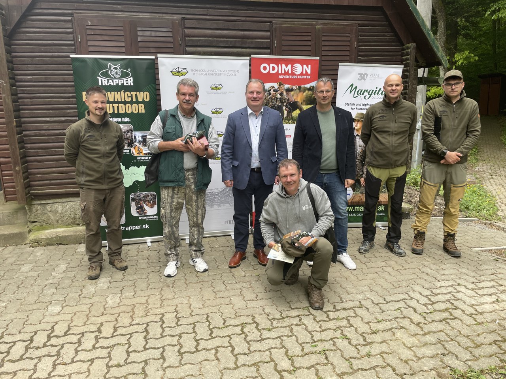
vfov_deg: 53.1
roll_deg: +1.1
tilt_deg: -12.2
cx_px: 253
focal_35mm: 26
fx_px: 380
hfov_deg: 67.3
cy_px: 190
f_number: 1.6
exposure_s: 1/277
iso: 32
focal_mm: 4.2
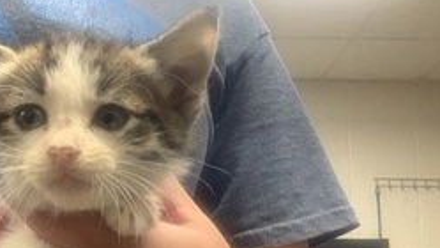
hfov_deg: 36.2
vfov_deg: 20.6
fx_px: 665
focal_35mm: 57
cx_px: 140
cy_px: 226
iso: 250
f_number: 2.4
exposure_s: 1/60
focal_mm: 2.15
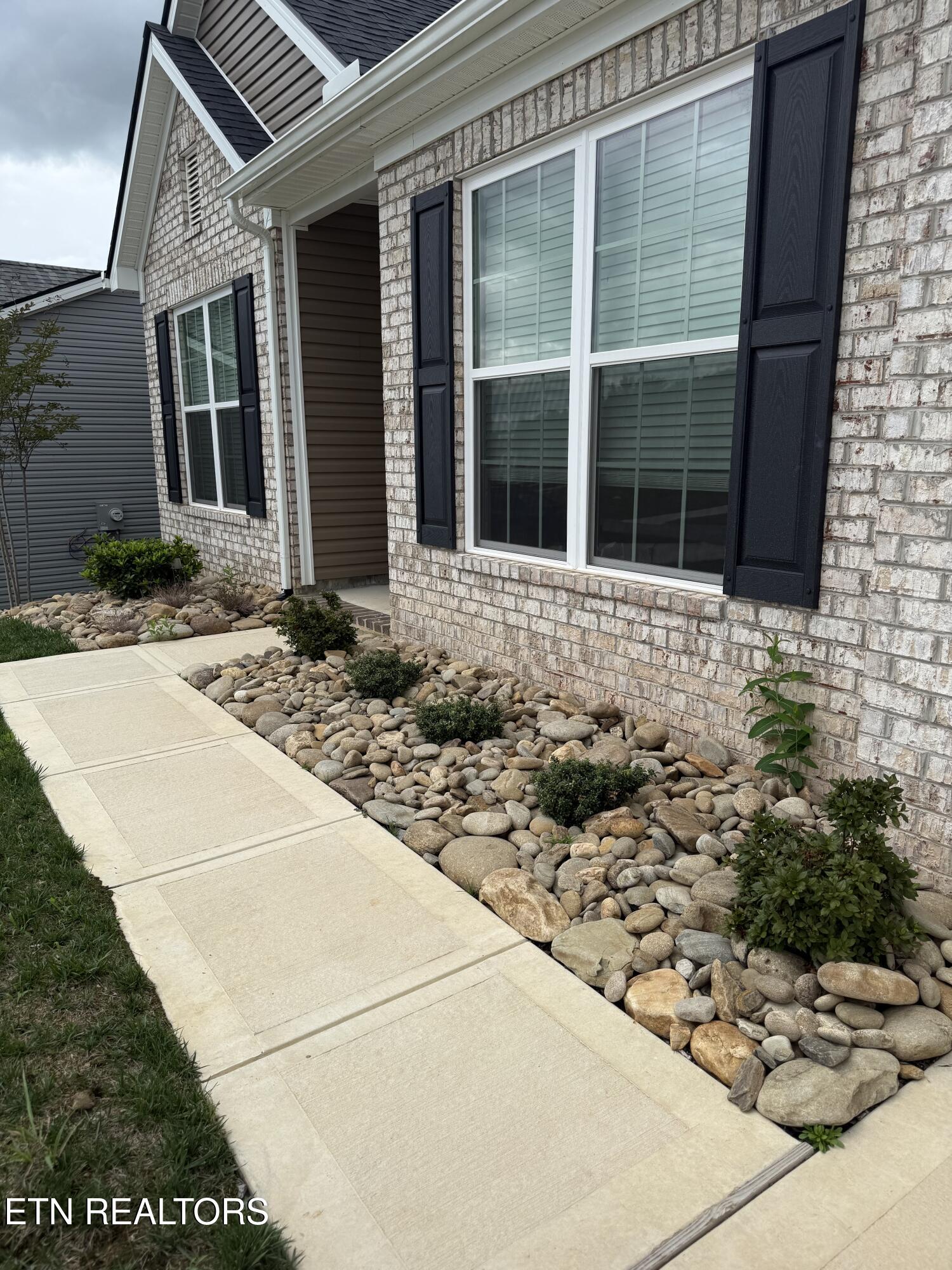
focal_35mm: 24
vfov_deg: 71.6
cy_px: 635
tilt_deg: -11.9
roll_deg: +0.2
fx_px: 880
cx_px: 476
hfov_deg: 56.8
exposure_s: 1/3759
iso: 80
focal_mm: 6.76
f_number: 1.78
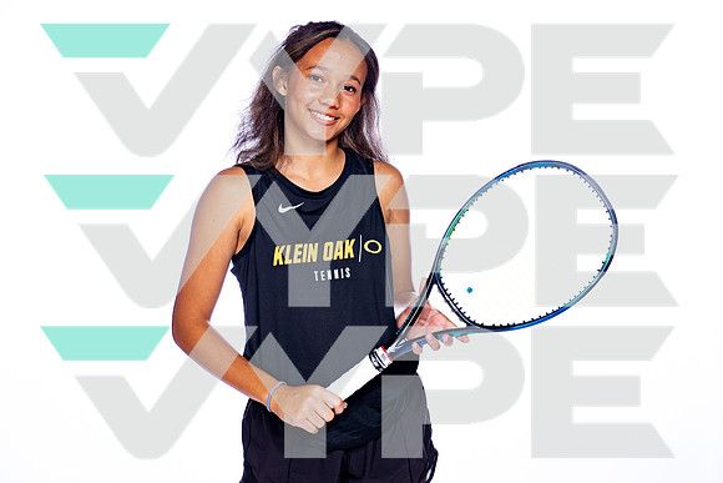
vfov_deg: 18.8
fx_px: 1454
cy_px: 233
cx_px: 374
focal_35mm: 72
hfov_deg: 27.9
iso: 100
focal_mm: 70
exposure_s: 1/250
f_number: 5.6
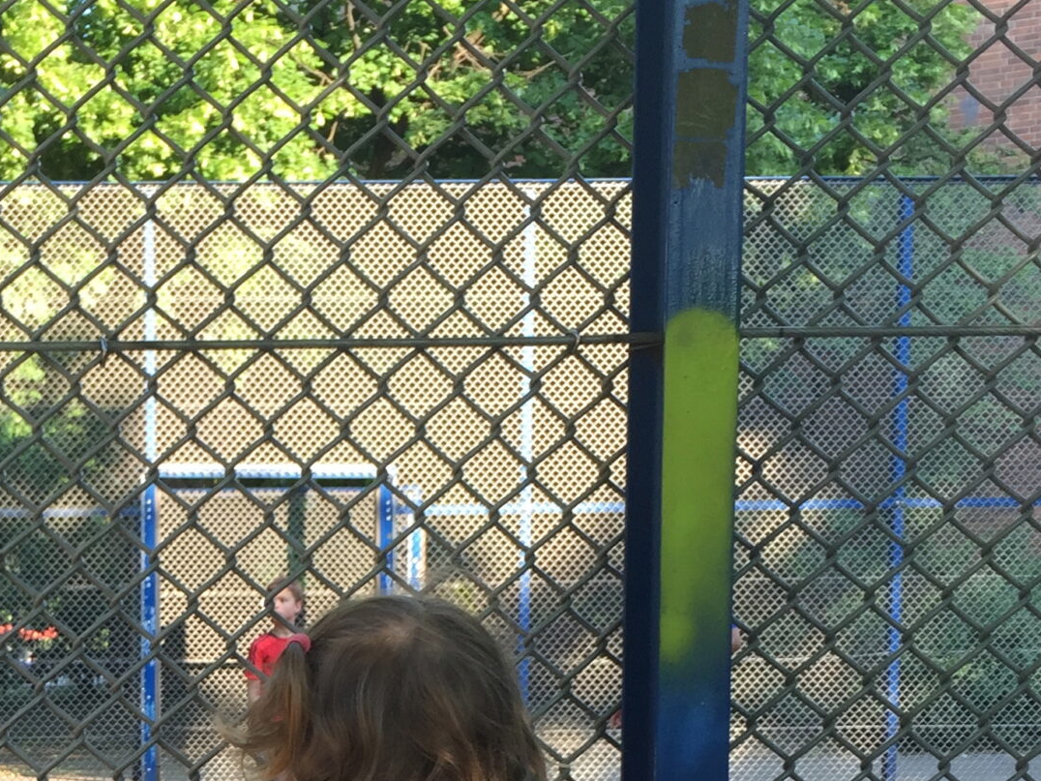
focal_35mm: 69
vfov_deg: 20.3
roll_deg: +0.0
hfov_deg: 27.3
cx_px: 130
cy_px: 859
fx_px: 2075
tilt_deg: -5.2
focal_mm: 4.15
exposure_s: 1/120
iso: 32
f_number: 2.2
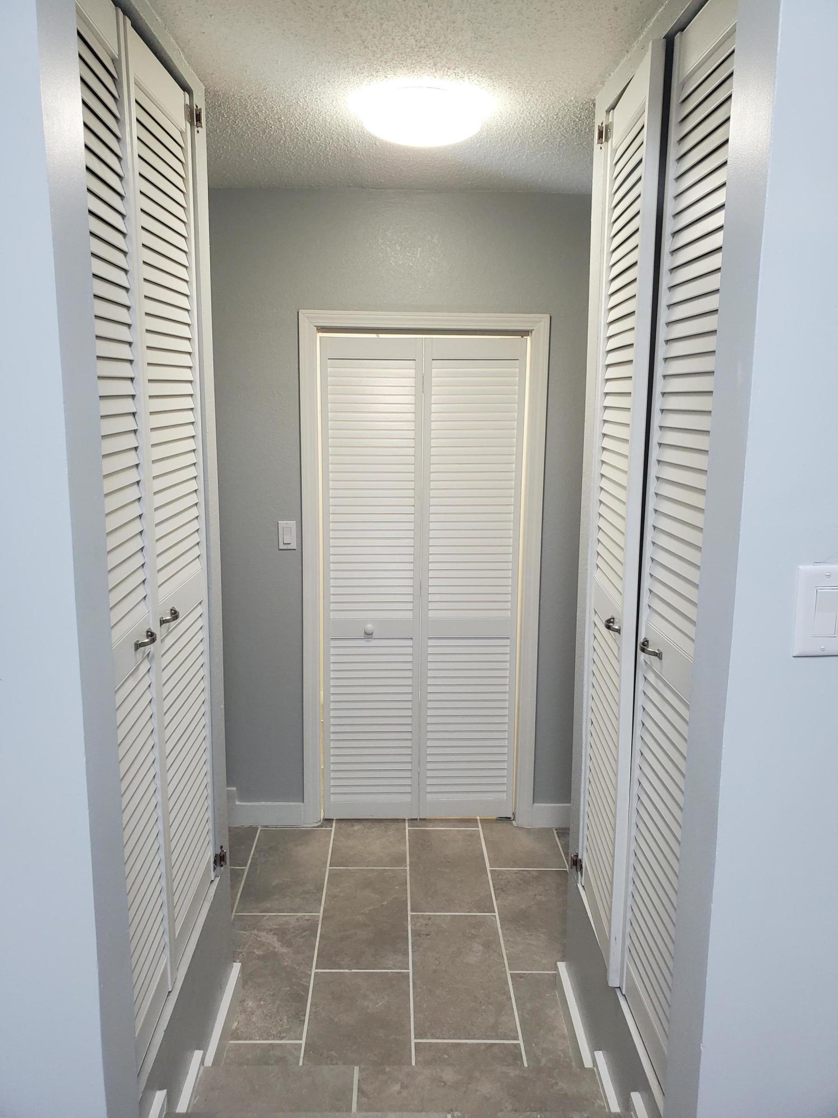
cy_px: 559
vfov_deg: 67.3
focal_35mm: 26
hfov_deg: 53.1
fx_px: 839
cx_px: 419
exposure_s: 1/60
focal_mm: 4.3
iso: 200
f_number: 2.4
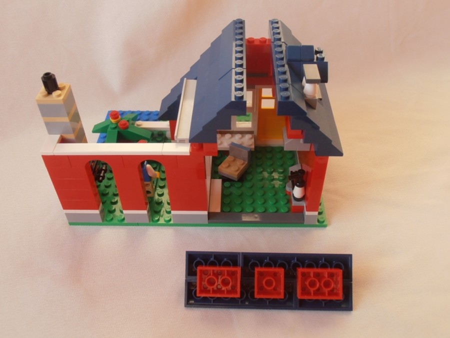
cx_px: 225
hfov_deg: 50.1
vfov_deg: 38.7
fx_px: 481
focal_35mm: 37
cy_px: 169
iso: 80
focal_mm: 6.61
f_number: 3.9
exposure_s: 1/40
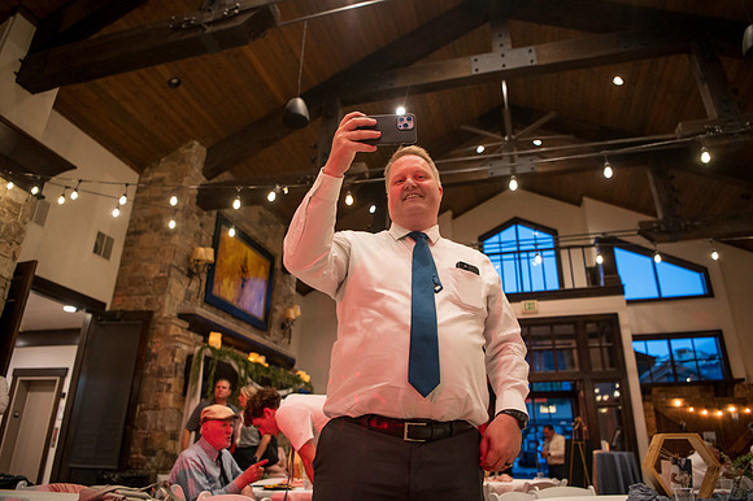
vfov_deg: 53.1
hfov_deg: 73.8
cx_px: 376
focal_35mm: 24
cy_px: 250
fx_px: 502
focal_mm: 24
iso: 3200
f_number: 2.8
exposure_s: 1/100
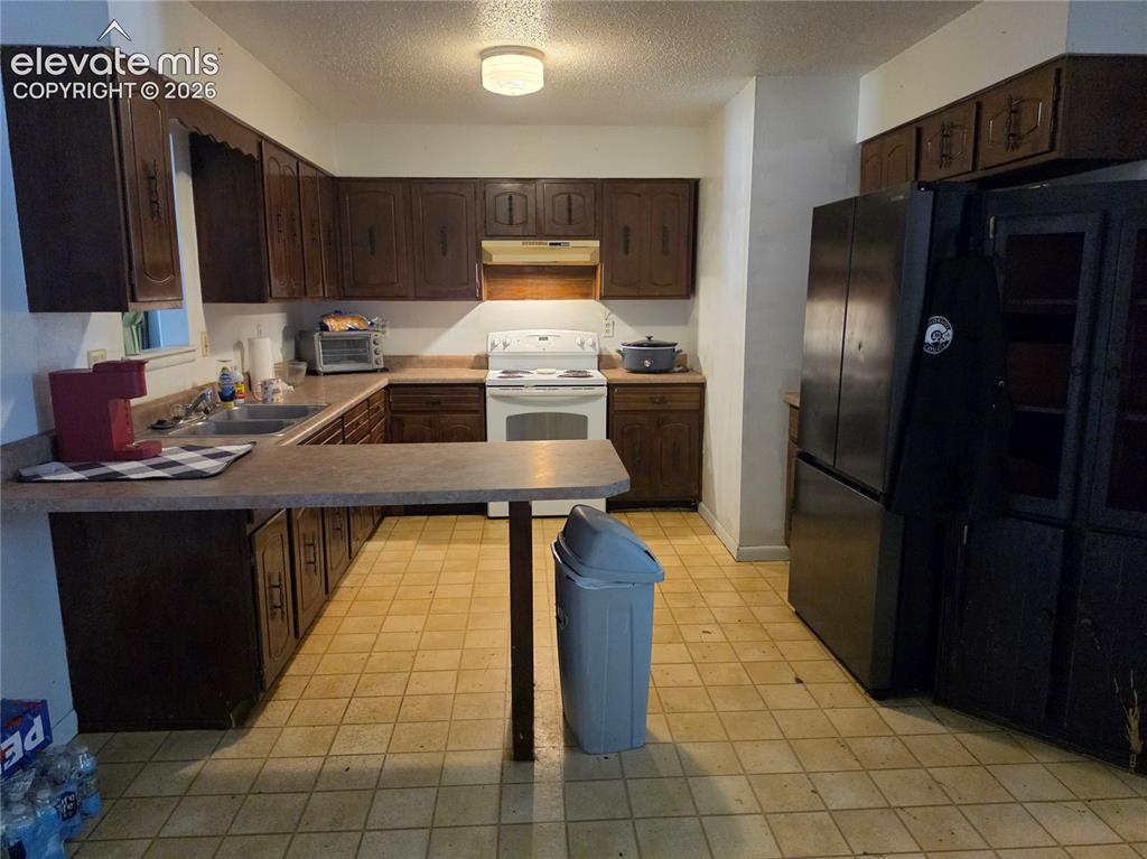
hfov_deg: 74.0
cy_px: 430
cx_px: 574
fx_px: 762
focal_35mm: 23
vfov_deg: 58.8
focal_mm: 6.5
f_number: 1.4
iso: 800
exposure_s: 1/120
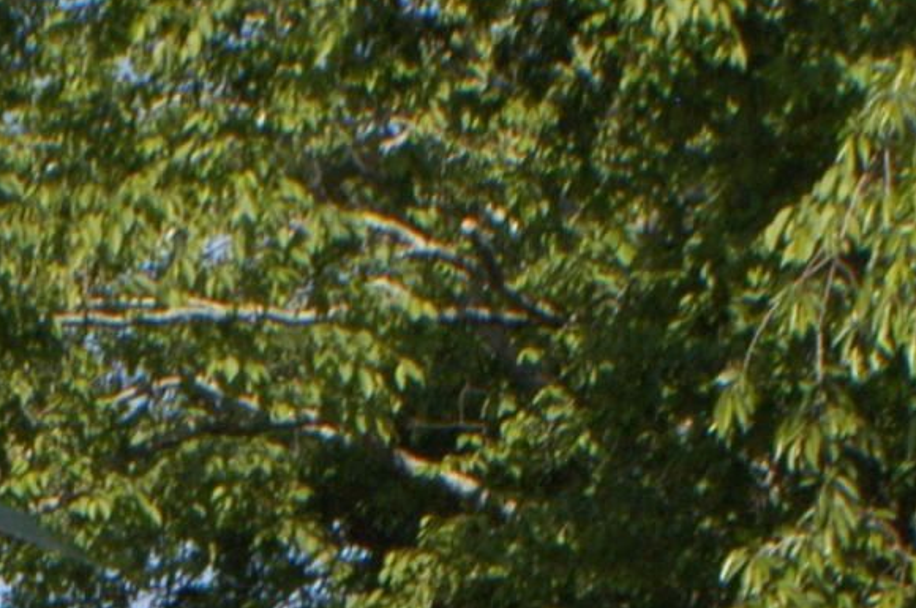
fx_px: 6113
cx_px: -96
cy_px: 1480
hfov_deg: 8.5
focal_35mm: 241
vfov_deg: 5.5
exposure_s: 1/400
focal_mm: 31
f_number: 10
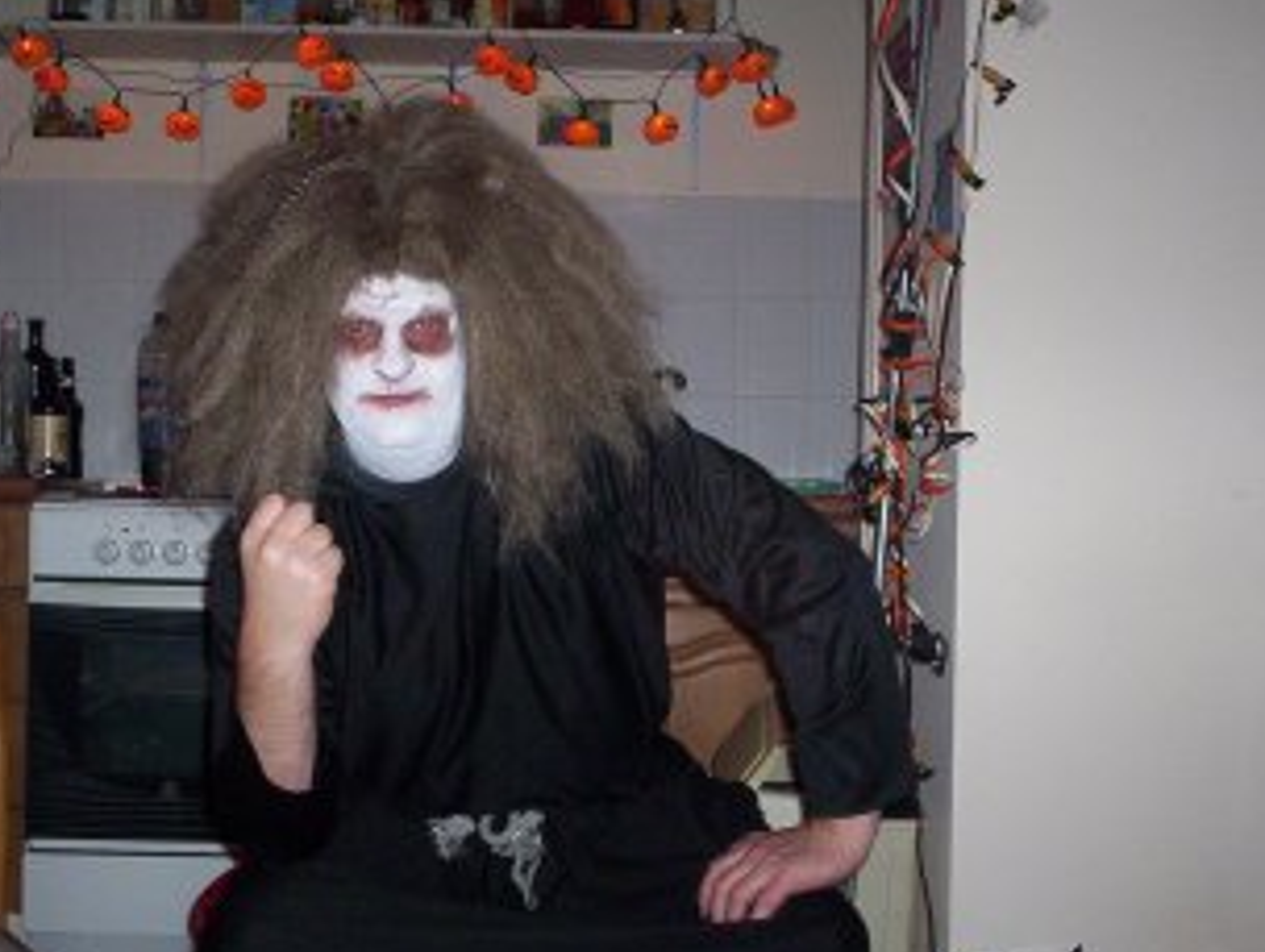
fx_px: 1867
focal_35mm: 51
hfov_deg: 37.4
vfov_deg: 28.6
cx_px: 583
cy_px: 553
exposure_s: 1/60
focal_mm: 4.99
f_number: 4.5
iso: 140
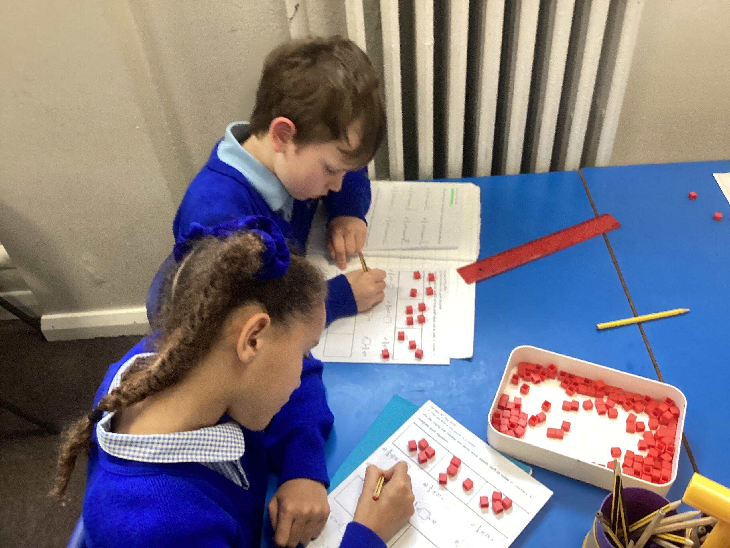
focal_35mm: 31
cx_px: 365
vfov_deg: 45.4
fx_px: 654
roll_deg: +7.0
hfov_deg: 58.4
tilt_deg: -44.9
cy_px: 274
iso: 160
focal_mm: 3.3
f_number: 2.4
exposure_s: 1/50
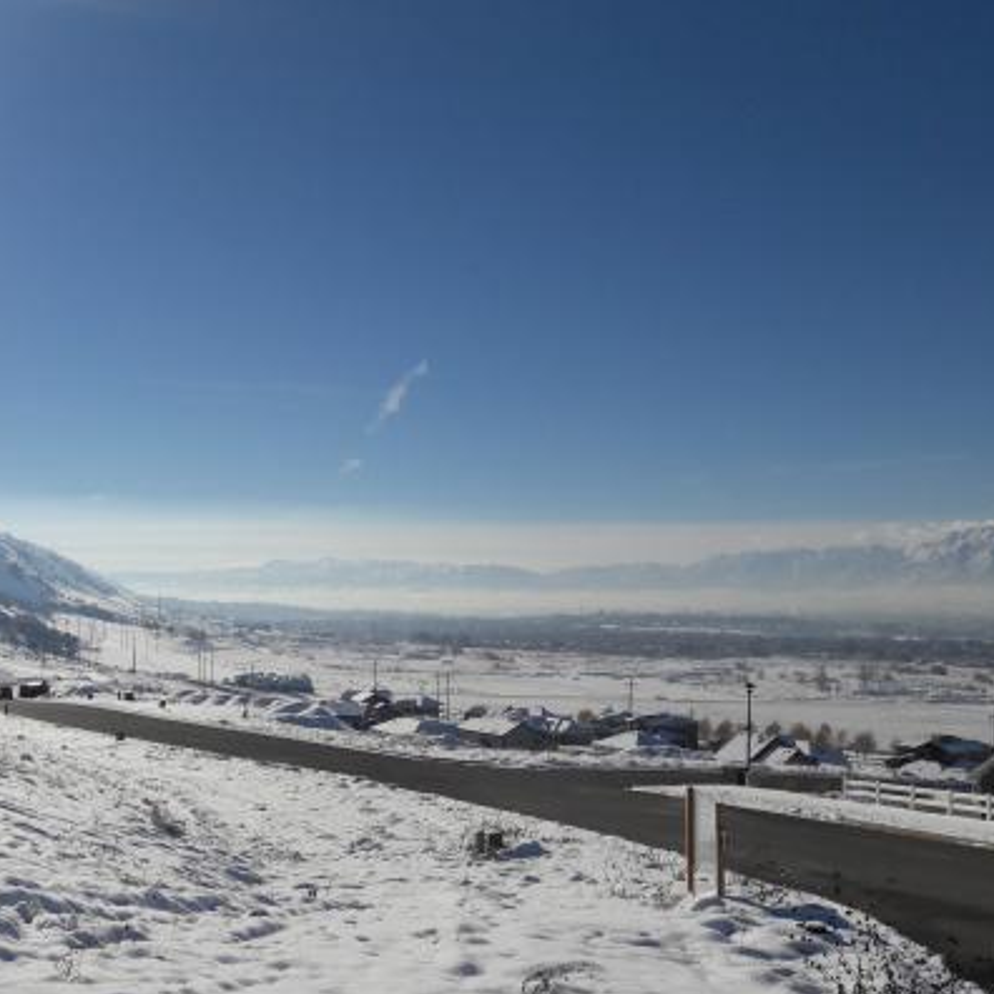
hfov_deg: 40.8
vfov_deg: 41.7
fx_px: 1299
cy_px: 600
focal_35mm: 40
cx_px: 259
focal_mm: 3.7
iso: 40
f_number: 1.9
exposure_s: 1/7353
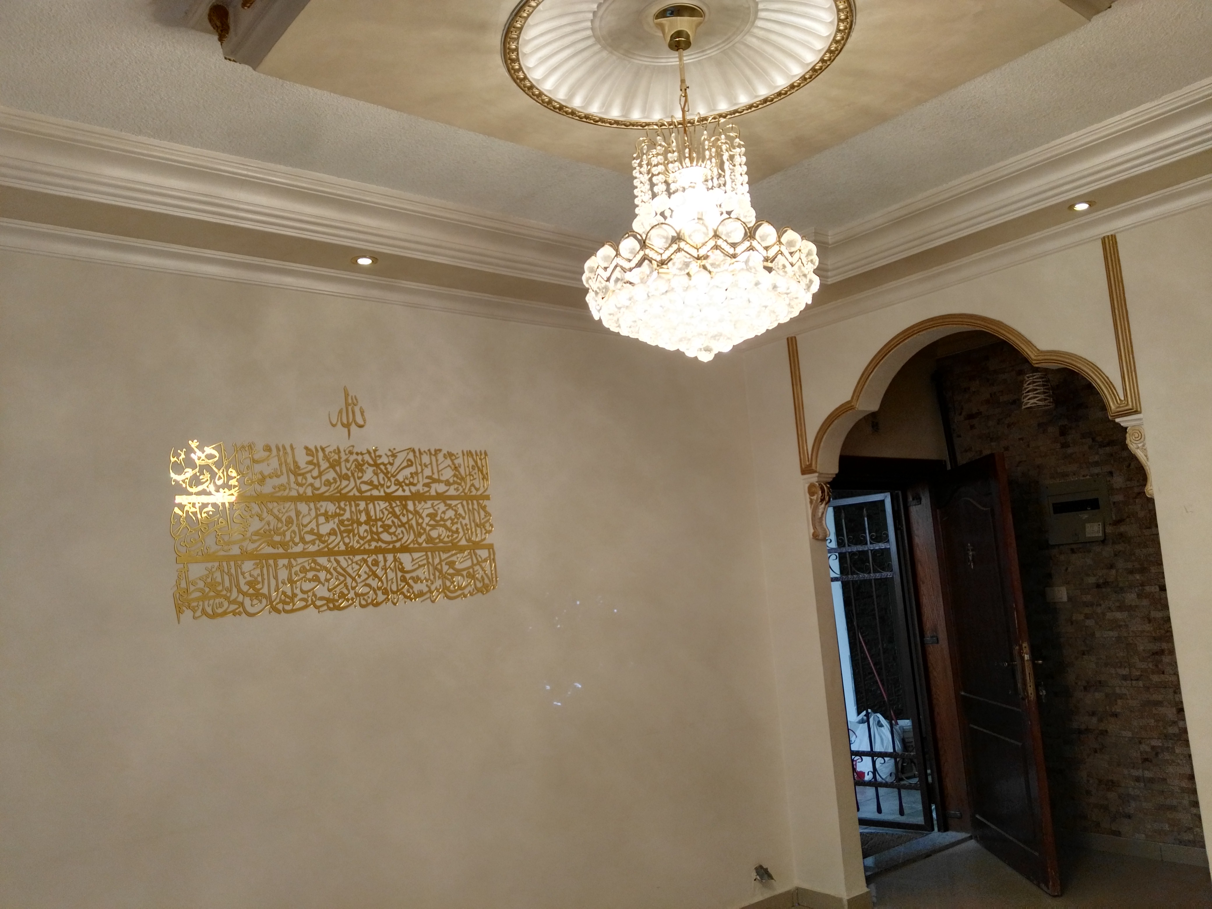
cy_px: 454
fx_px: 980
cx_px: 606
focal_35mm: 28
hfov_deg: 63.4
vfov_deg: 49.7
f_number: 2
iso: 93
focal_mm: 2.96
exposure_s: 1/100
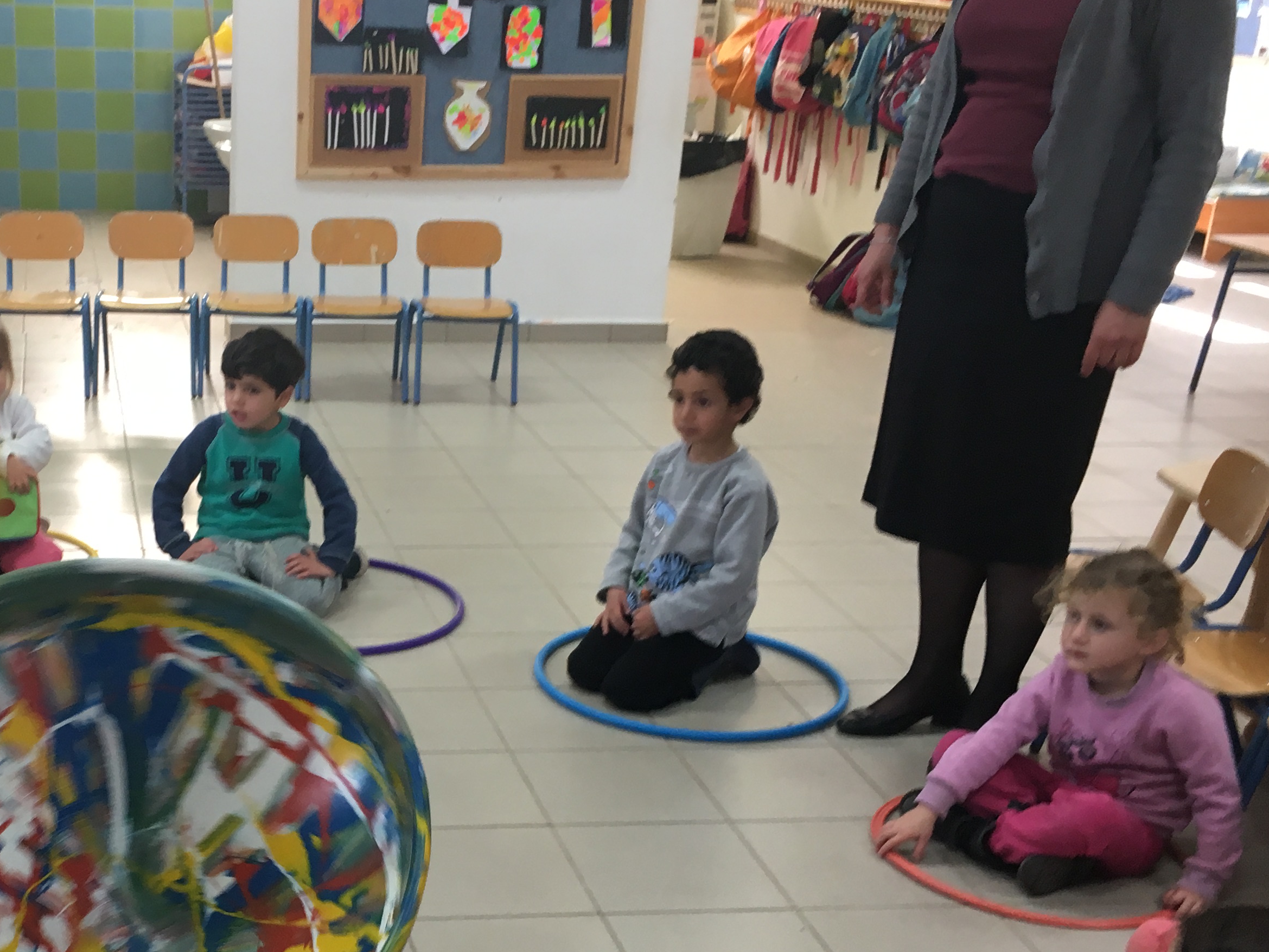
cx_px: 266
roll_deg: -2.2
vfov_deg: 28.7
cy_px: 705
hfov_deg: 36.9
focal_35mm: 50
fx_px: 1833
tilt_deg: -20.6
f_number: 2.2
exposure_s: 1/33
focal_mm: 4.15
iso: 32
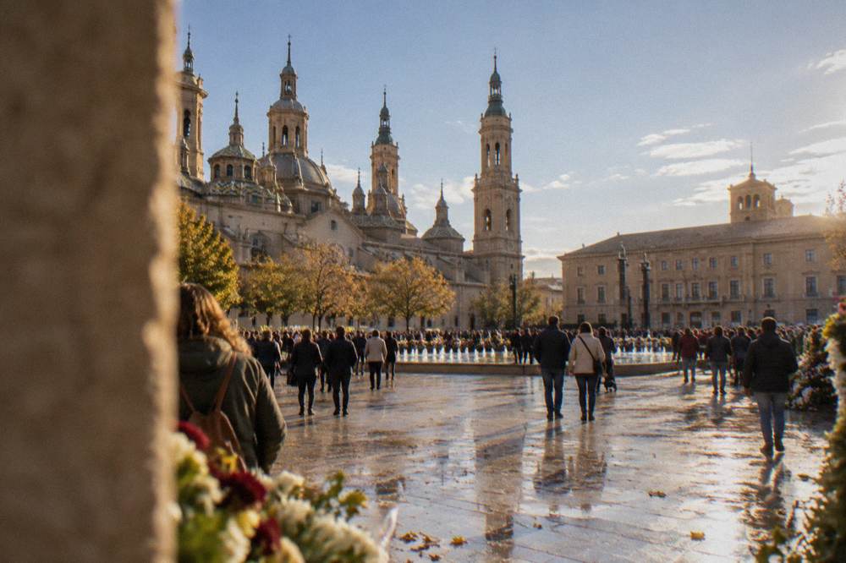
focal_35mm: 35
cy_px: 282
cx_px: 423
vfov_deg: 37.8
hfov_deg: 54.5
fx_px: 822
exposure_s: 1/500
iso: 400
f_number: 7.1
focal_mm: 35
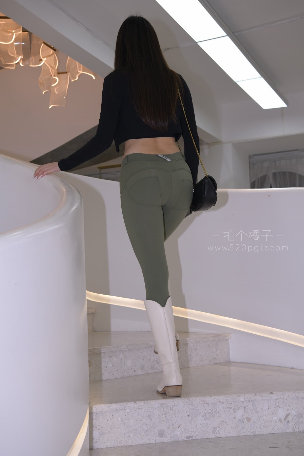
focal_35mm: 50
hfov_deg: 27.0
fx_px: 633
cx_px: 152
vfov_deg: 39.6
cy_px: 228
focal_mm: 50
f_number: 6.3
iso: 500
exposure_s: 1/250
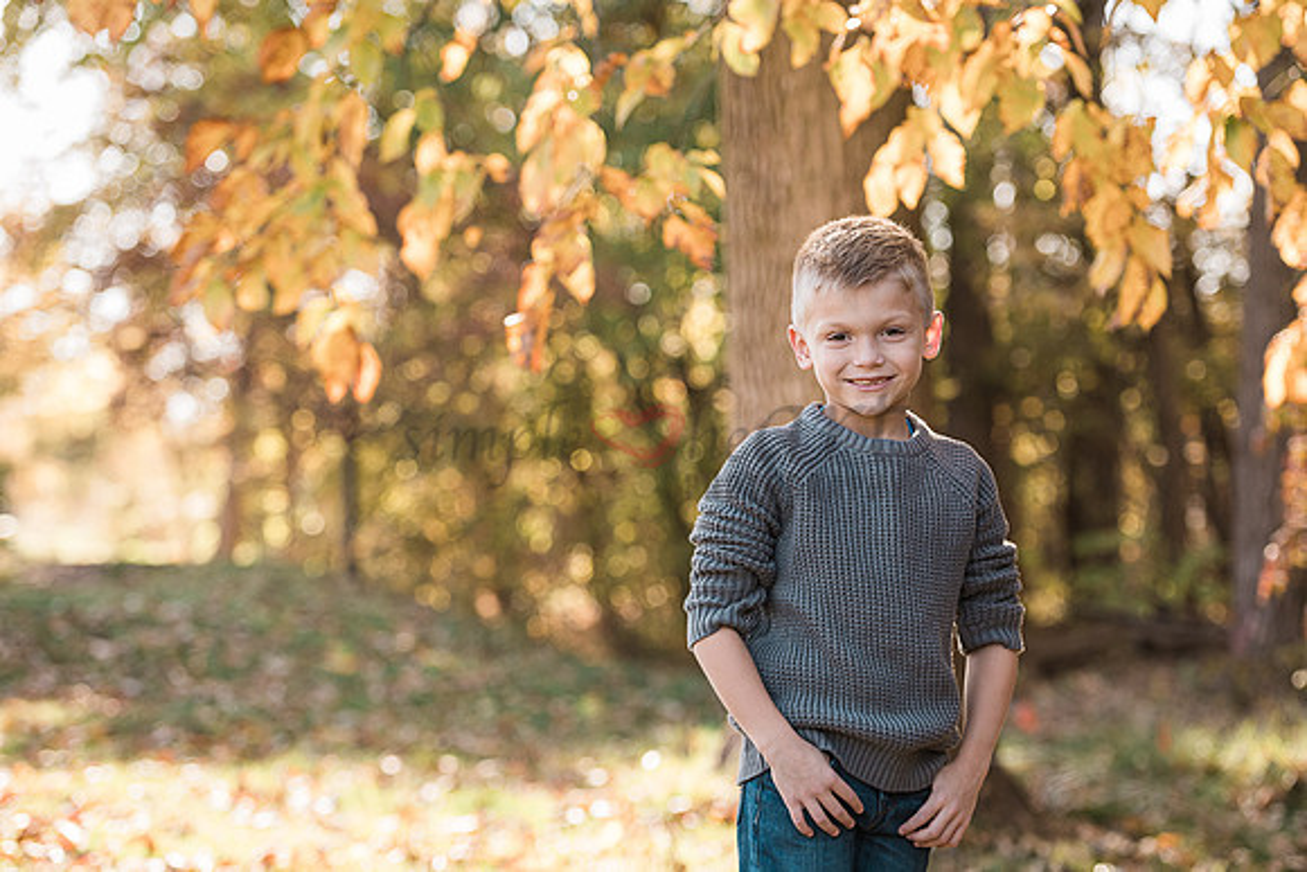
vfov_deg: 14.4
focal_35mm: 95
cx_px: 654
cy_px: 436
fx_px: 3450
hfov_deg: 21.5
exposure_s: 1/500
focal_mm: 95
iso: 500
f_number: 3.5
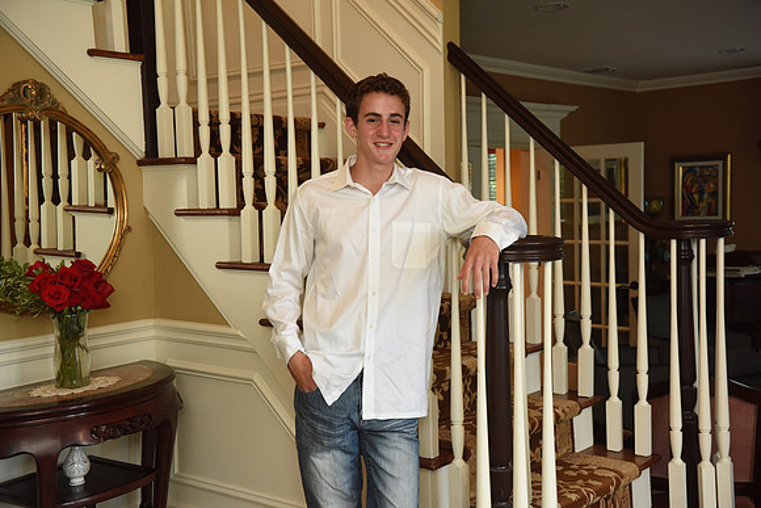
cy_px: 254
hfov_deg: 44.5
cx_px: 380
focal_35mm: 44
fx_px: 930
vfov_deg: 30.5
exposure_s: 1/60
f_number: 5.6
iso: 2500
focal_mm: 44
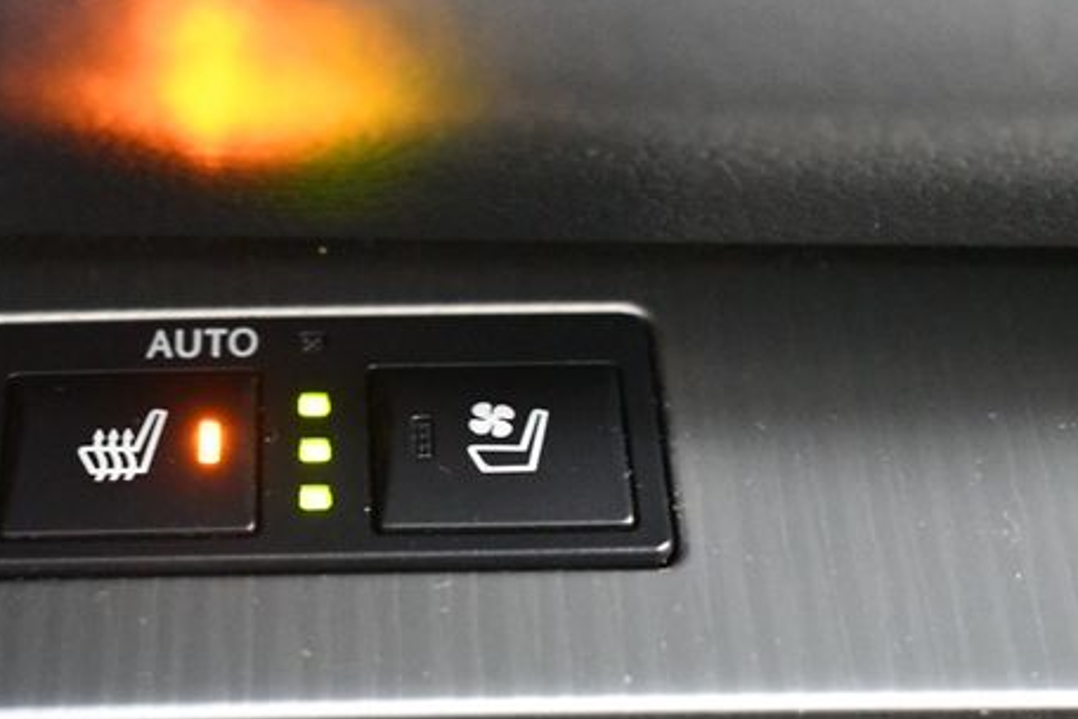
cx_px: 326
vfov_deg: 17.0
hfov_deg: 25.2
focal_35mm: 80
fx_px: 2395
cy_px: 438
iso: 12800
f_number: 4.8
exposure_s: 1/10
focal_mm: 38
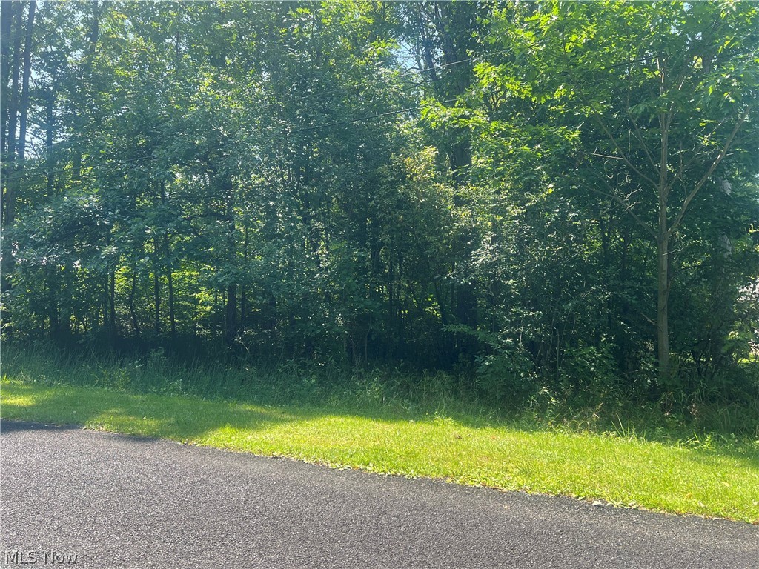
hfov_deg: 67.3
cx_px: 380
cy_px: 284
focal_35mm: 26
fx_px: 570
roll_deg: -1.0
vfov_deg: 53.1
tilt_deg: +2.0
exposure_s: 1/628
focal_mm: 5.7
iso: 50
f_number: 1.5
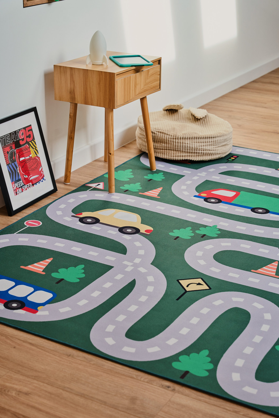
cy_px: 209
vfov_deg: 31.0
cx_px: 140
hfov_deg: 20.9
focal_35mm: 65
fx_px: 755
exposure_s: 1/200
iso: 640
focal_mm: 65
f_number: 5.6
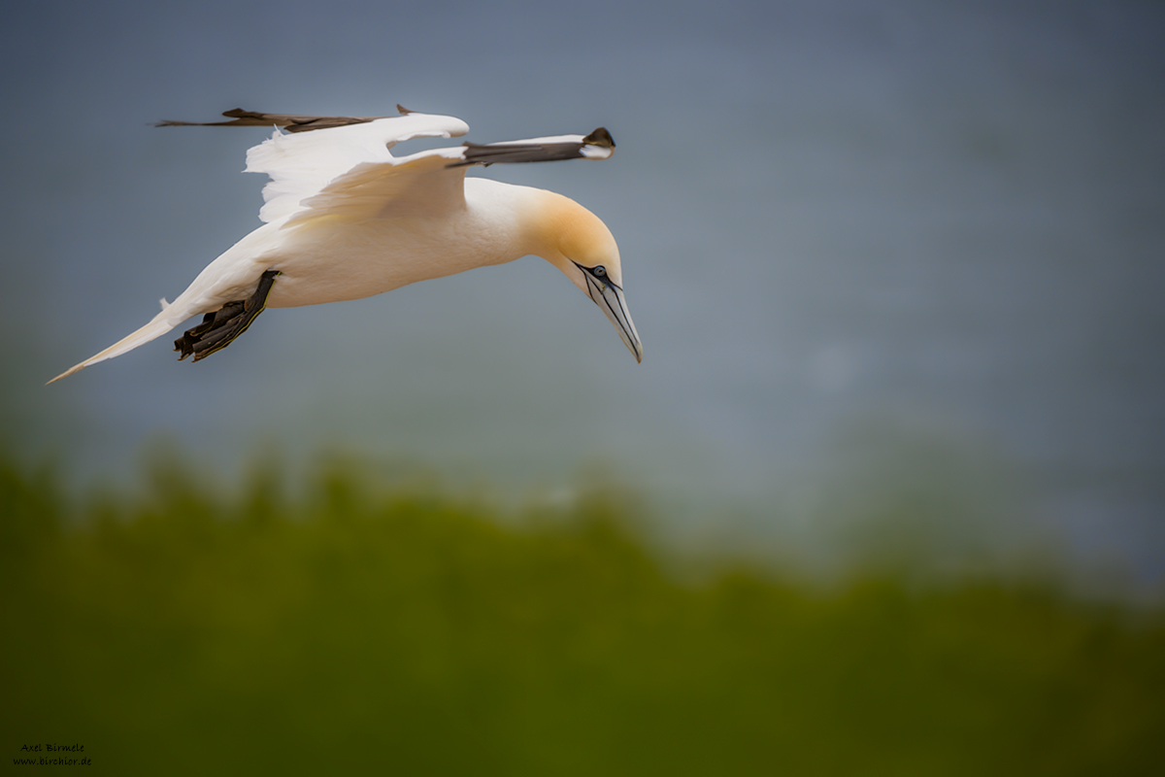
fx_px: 5986
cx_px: 582
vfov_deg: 7.4
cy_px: 388
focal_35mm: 185
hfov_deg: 11.1
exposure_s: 1/500
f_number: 2.8
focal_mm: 185
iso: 100
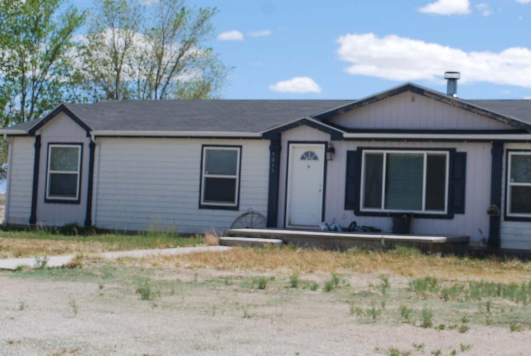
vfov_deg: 17.1
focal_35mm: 80
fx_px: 1180
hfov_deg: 24.9
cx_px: 427
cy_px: 131
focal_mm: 29
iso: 100
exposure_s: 1/250
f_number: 8
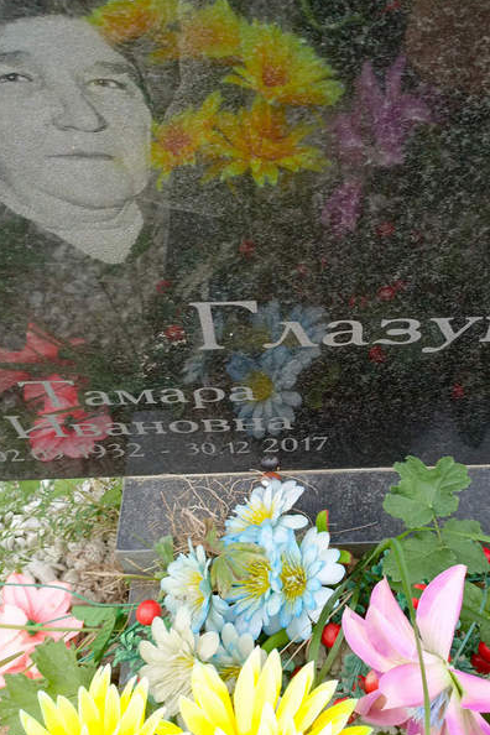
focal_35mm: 35
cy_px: 368
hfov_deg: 37.5
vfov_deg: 54.4
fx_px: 715
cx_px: 322
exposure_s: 1/100
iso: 250
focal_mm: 4.76
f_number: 1.69
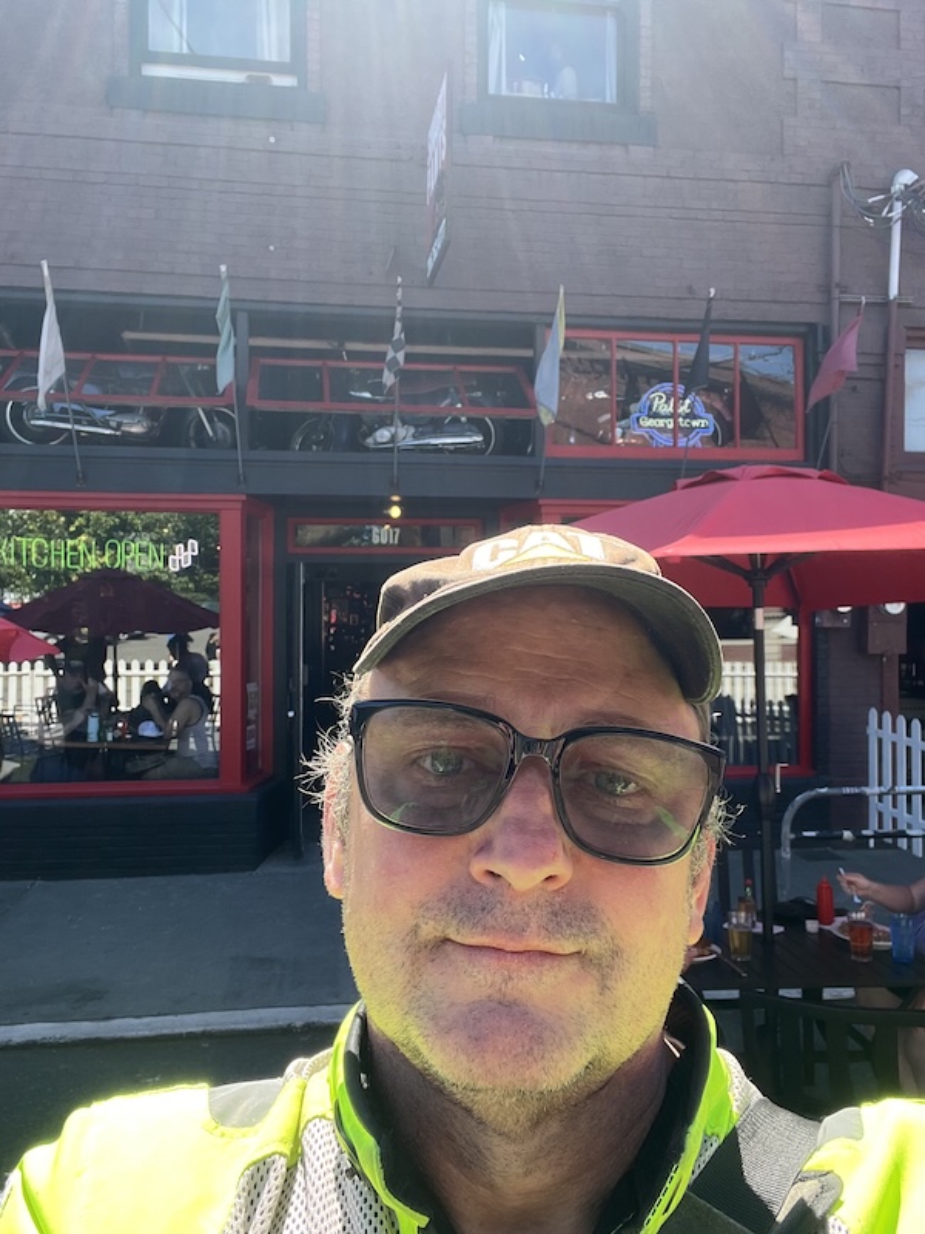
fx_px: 1069
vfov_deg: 60.0
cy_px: 617
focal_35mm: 30
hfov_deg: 46.8
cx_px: 462
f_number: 2.2
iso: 25
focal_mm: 2.71
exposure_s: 1/187
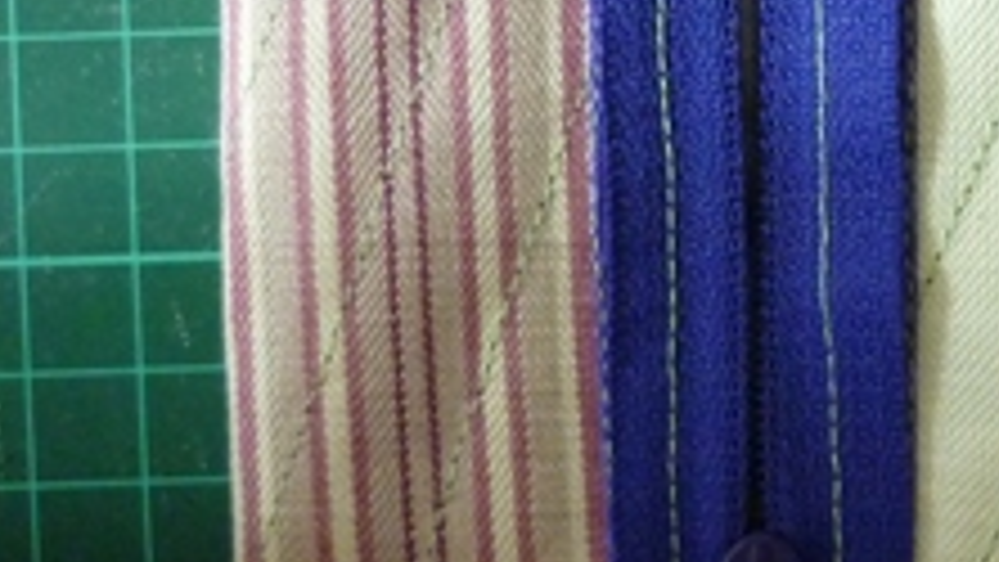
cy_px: 63
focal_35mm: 97
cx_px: 824
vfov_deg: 12.4
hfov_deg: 21.7
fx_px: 2570
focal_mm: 5.5
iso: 400
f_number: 2.8
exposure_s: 1/15
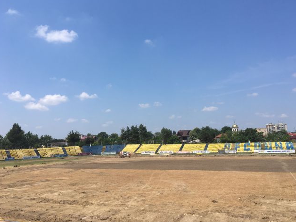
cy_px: 110
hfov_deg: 59.9
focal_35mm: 30
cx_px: 148
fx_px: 257
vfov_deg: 46.9
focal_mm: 4.15
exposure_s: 1/2137
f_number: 2.2
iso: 25
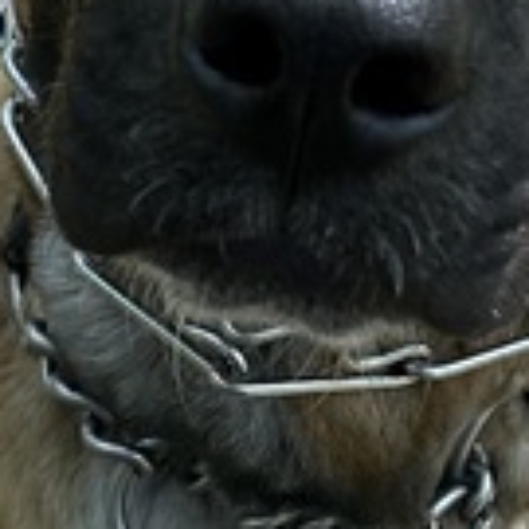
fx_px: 2939
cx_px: 368
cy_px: 212
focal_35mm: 170
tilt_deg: -40.6
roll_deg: -5.5
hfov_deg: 10.3
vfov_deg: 10.3
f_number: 1.5
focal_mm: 5.7
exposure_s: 1/628
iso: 50
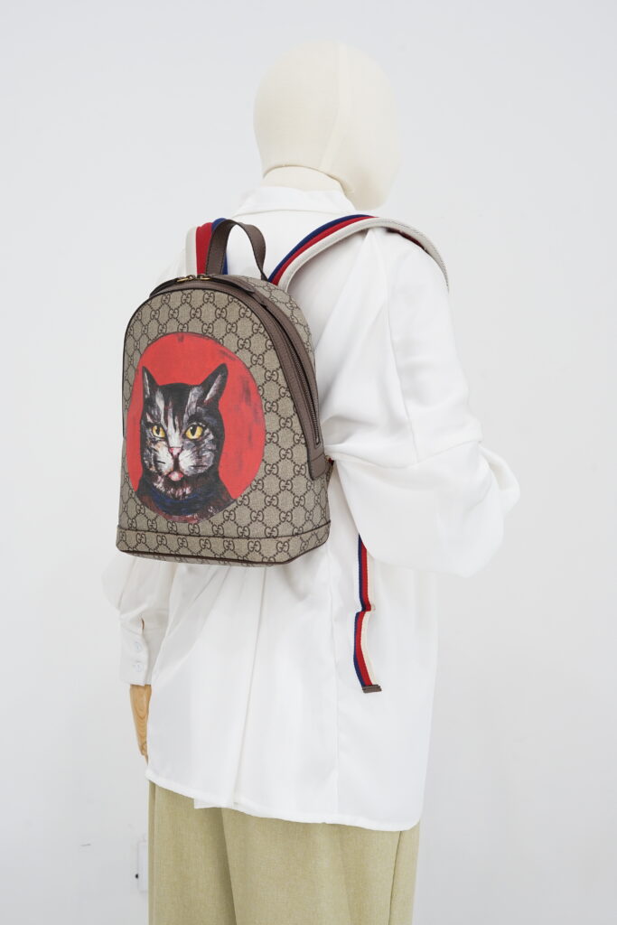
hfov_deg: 27.0
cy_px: 462
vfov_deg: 39.6
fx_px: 1285
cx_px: 308
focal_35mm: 50
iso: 640
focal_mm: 50
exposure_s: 1/6
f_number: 8
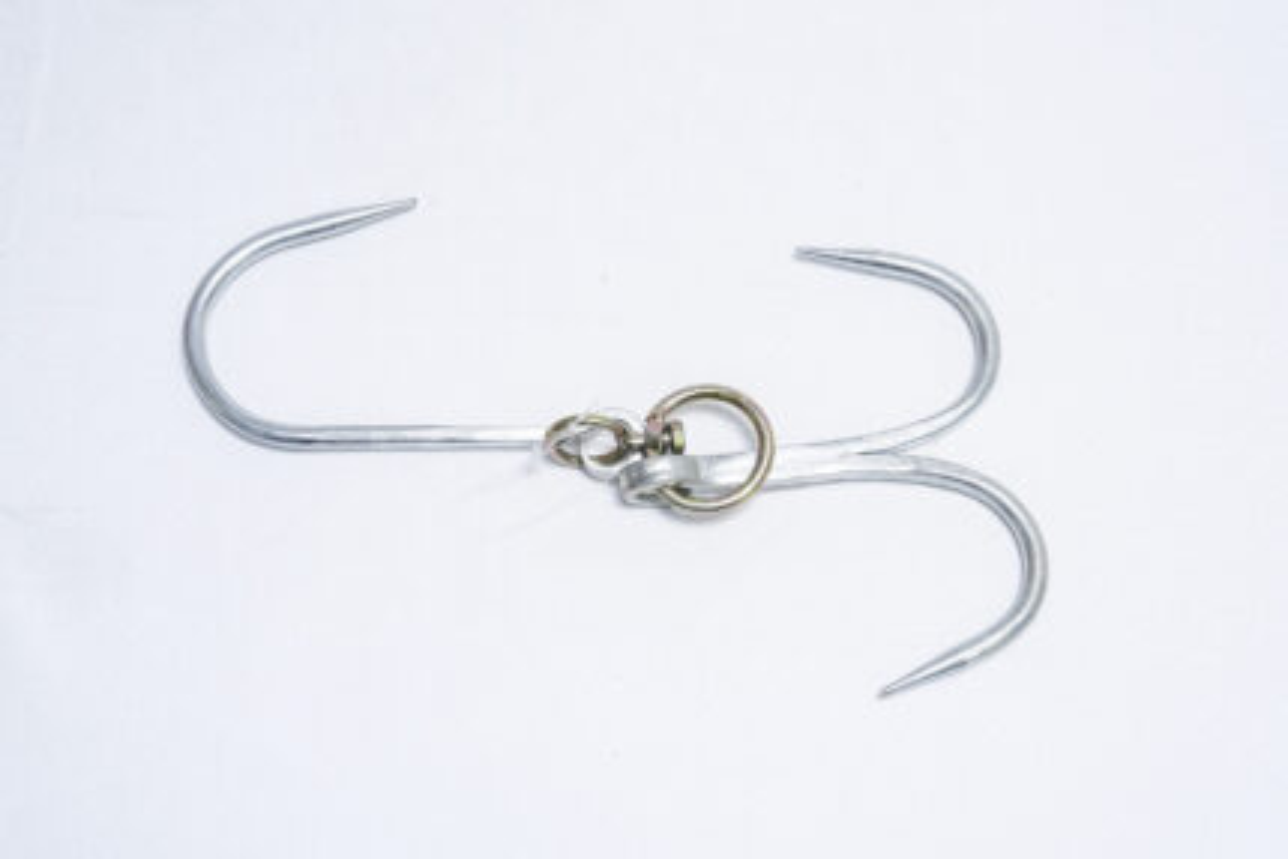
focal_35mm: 70
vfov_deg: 19.5
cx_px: 644
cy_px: 430
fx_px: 2505
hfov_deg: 28.8
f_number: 9
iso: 3200
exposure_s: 1/200
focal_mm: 70
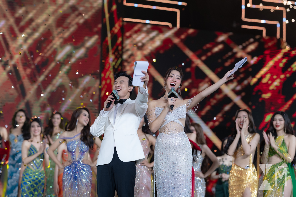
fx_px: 863
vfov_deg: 13.0
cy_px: 98
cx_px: 148
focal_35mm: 105
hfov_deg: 19.5
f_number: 2
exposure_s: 1/1250
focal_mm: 105
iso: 800
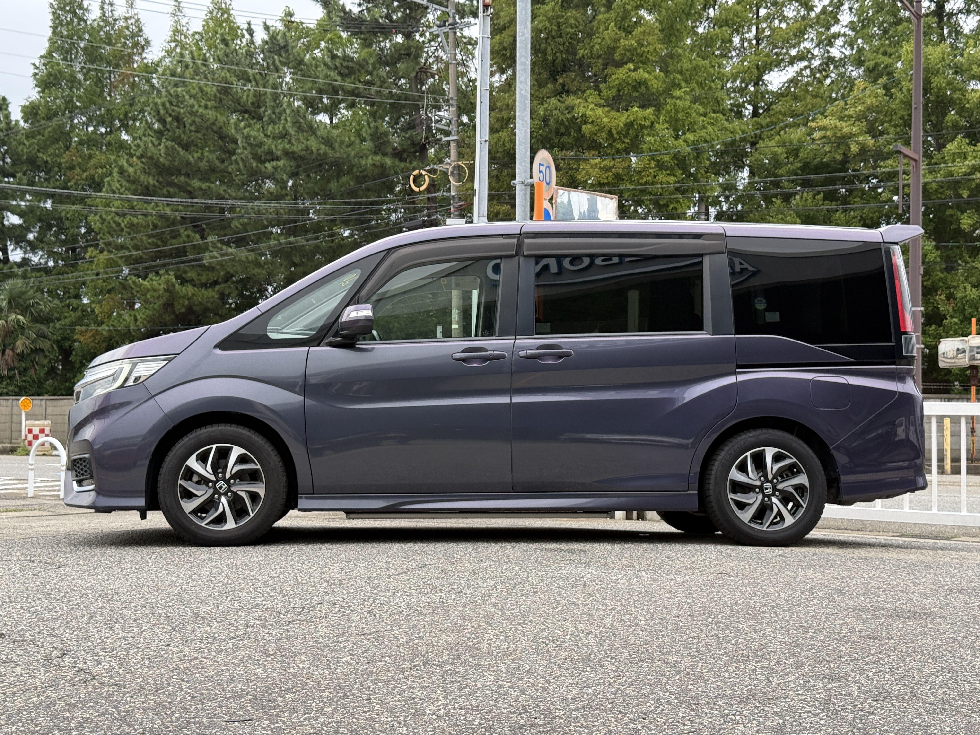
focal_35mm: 48
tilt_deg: +2.7
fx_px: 1359
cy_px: 368
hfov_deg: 39.7
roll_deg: -0.8
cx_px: 490
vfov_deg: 30.3
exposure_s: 1/496
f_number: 1.78
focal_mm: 6.76
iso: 64
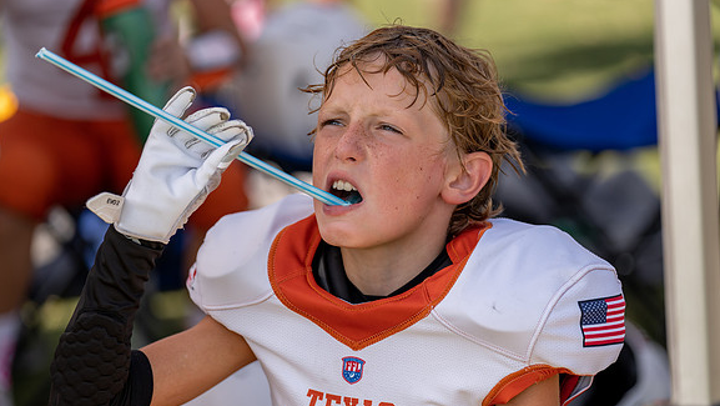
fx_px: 3380
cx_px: 359
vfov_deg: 6.9
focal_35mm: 177
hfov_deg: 12.2
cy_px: 234
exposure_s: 1/1600
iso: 100
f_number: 2.8
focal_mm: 157
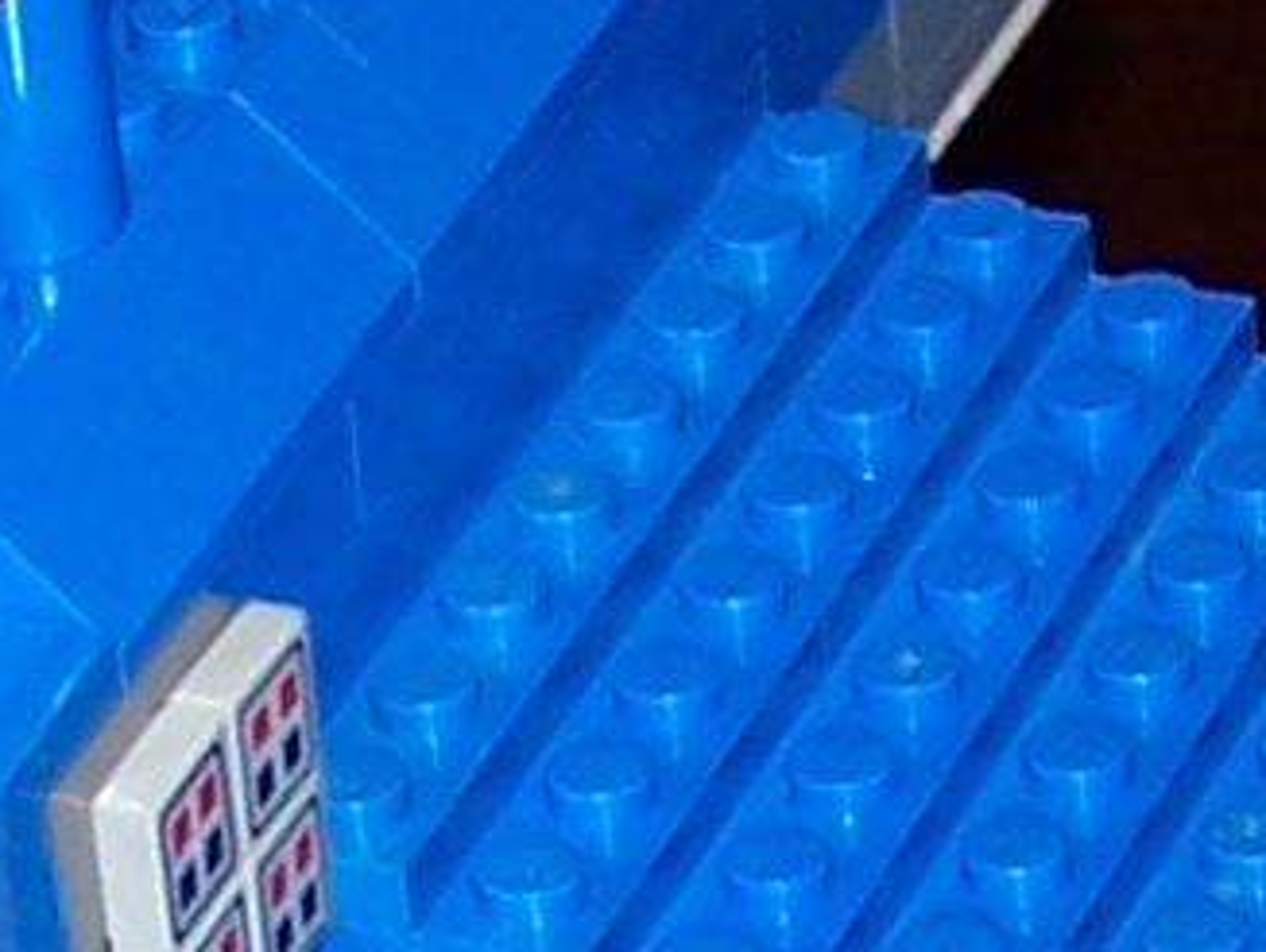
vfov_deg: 4.9
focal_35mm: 299
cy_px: 1563
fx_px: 10947
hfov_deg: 6.6
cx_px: 89
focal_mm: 6.3
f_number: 2.8
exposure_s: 1/60
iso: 80
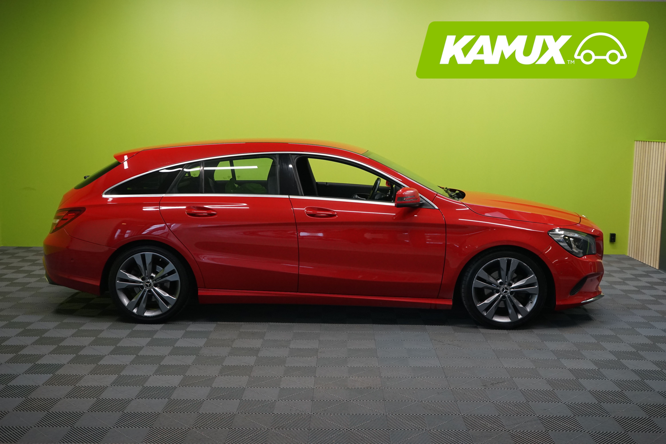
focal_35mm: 39
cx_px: 333
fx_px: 721
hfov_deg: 49.6
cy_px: 222
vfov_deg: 34.2
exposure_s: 1/30
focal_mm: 39
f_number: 7.1
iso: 2000
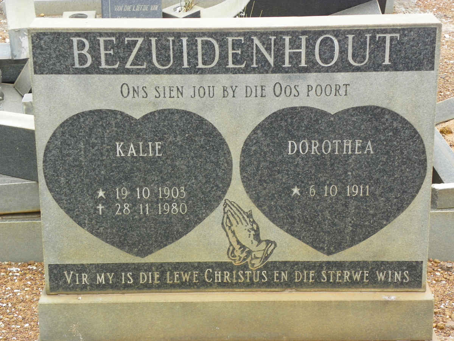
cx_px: 227
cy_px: 170
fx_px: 1049
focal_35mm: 80
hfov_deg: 24.4
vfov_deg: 18.4
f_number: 4
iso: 64
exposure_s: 1/100
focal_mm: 14.2
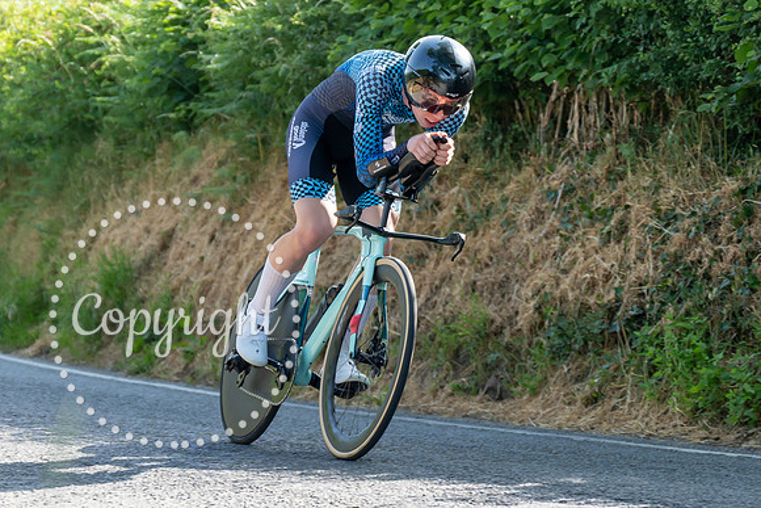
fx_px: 3853
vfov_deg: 7.5
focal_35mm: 182
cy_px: 312
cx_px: 383
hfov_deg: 11.3
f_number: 4
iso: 500
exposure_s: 1/1000
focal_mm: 98
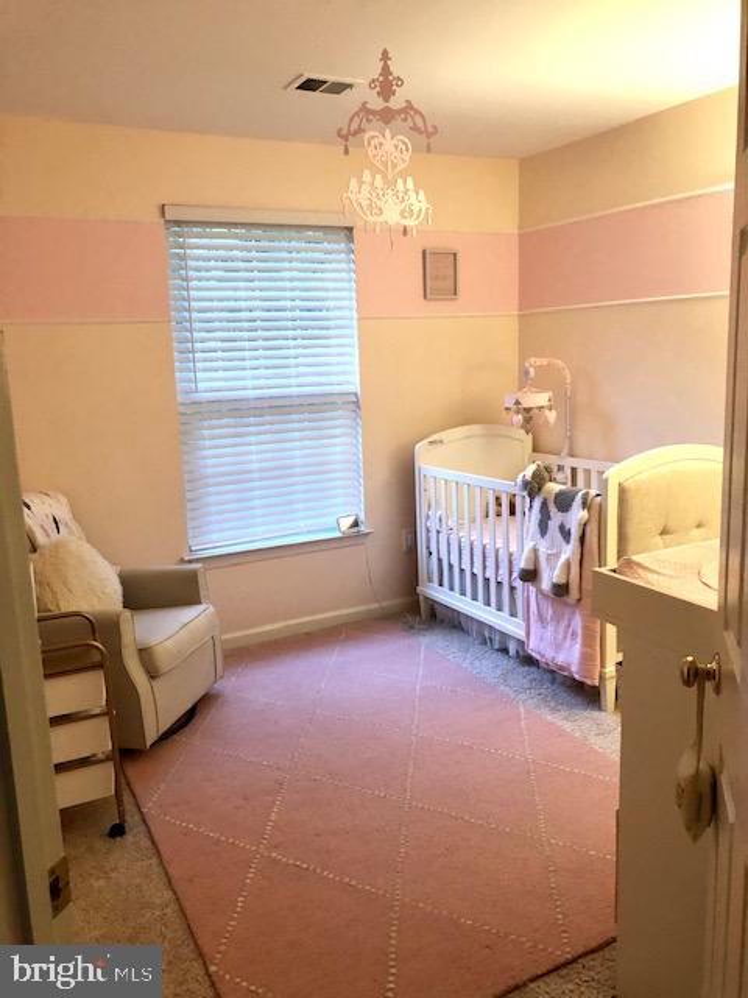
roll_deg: +2.3
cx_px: 374
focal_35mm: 28
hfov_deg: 49.7
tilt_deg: -11.5
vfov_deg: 63.4
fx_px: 807
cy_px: 499
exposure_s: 1/15
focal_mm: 3.99
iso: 80
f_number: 1.8
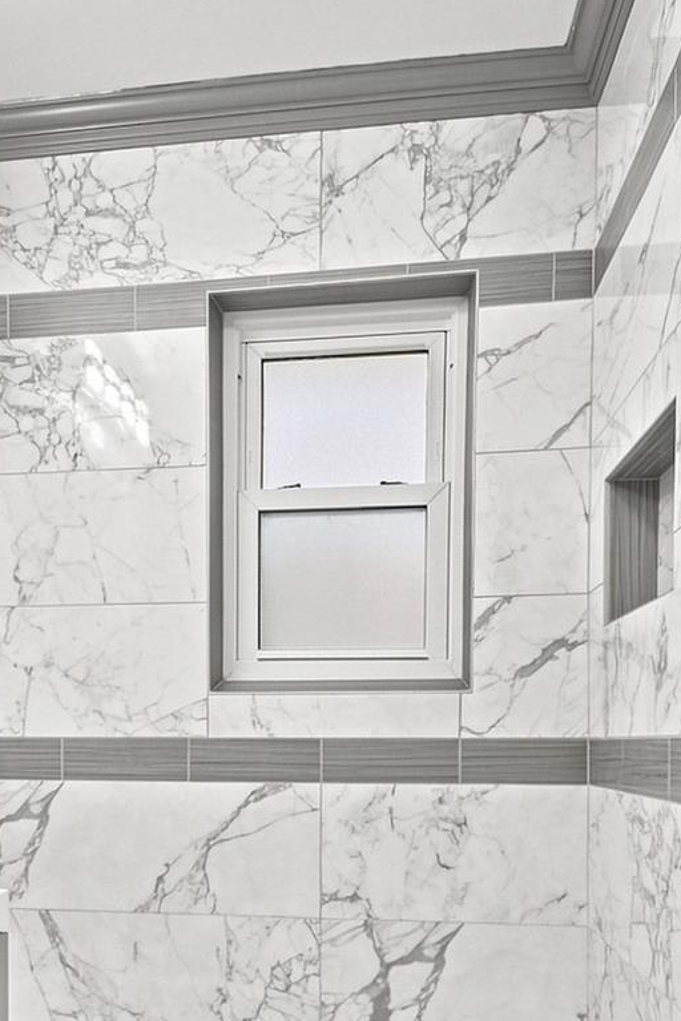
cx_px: 242
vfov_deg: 55.5
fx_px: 908
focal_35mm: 32
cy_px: 784
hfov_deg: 40.7
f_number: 9
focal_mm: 8
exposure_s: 1/800
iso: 400
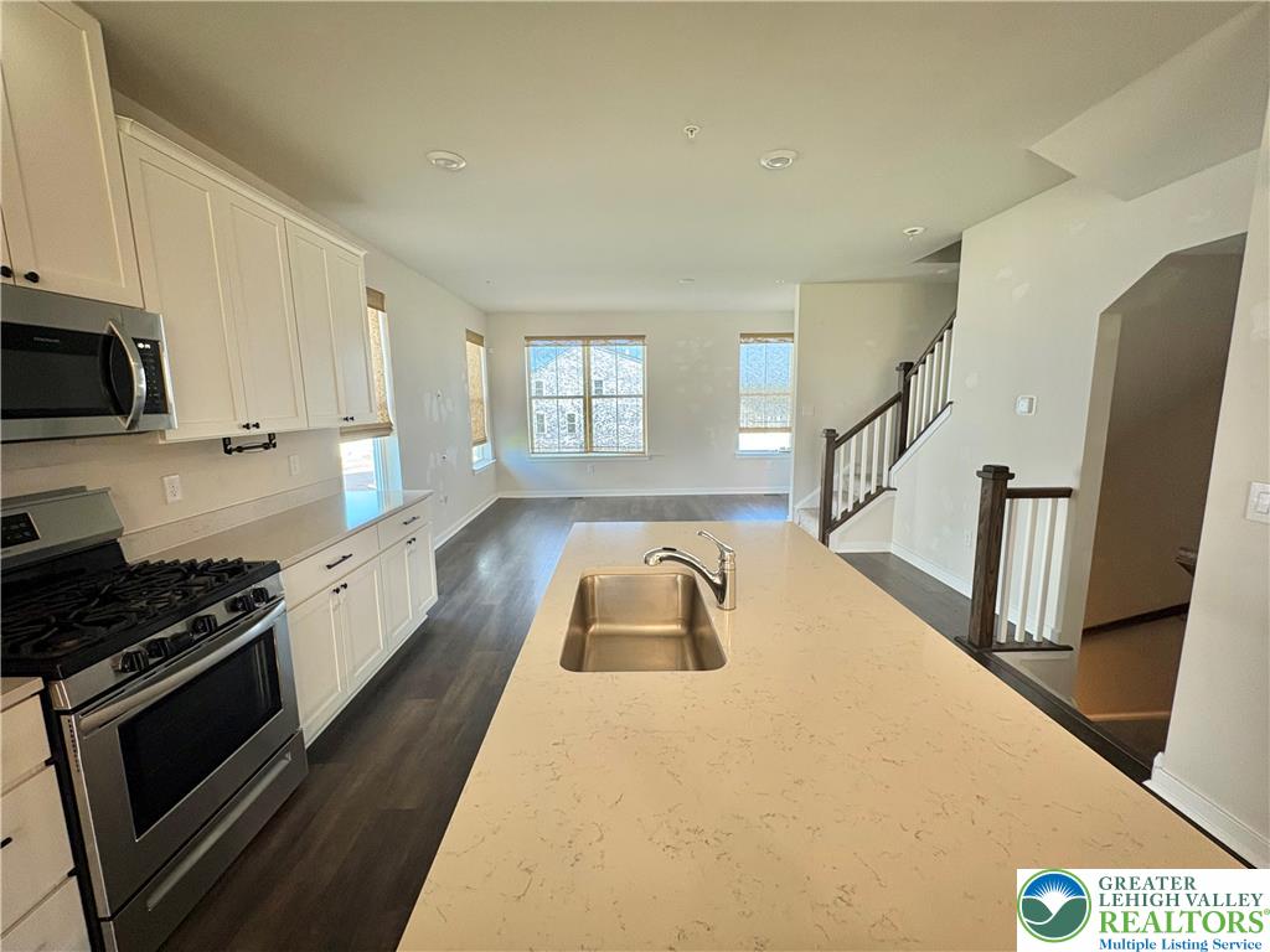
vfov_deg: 85.7
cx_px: 635
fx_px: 514
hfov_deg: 102.1
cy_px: 476
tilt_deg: -8.9
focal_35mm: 14
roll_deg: +1.5
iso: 250
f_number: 2.2
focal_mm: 2.22
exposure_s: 1/60
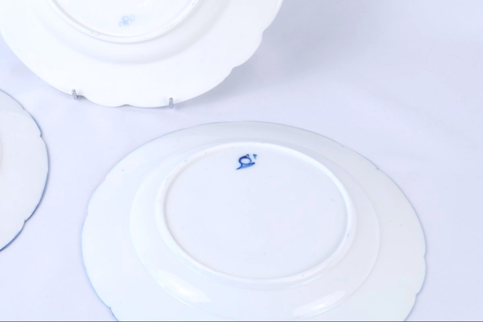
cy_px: 161
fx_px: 1106
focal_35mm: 82
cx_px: 242
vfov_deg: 16.5
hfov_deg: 24.6
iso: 200
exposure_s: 1/20
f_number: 9
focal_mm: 55
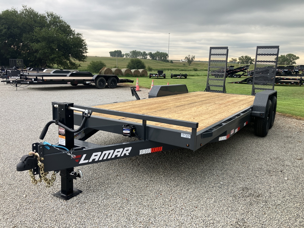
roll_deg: -2.6
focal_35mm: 28
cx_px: 152
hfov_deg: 63.4
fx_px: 246
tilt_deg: -12.1
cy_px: 114
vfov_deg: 49.8
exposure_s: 1/121
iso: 50
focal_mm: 3.99
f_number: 1.8
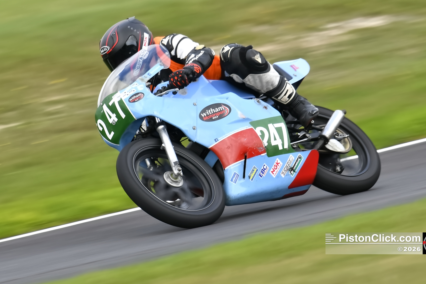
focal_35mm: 525
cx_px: 196
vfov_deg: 2.6
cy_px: 137
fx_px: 6213
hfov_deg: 3.9
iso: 100
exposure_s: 1/200
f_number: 6.3
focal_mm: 300
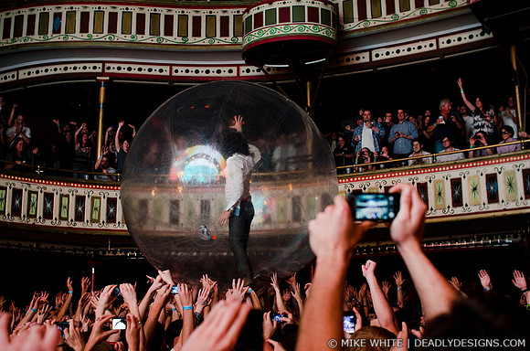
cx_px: 265
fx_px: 661
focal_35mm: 45
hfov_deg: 43.7
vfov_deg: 29.7
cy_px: 176
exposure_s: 1/500
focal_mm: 30
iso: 1600
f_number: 3.5
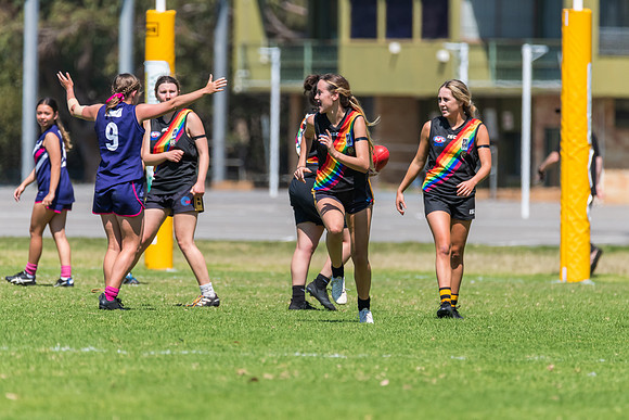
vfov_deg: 2.3
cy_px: 210
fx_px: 10680
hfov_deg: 3.4
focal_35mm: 611
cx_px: 337
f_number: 6.3
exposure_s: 1/2500
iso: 800
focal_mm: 500
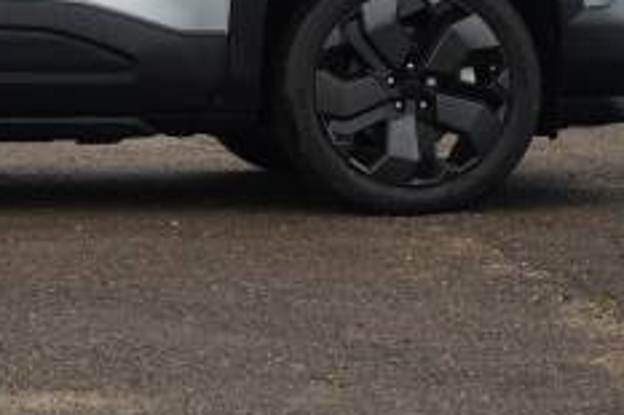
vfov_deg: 7.7
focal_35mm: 177
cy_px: -91
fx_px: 3072
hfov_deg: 11.4
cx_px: -118
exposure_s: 1/90
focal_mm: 43
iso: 200
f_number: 5.6
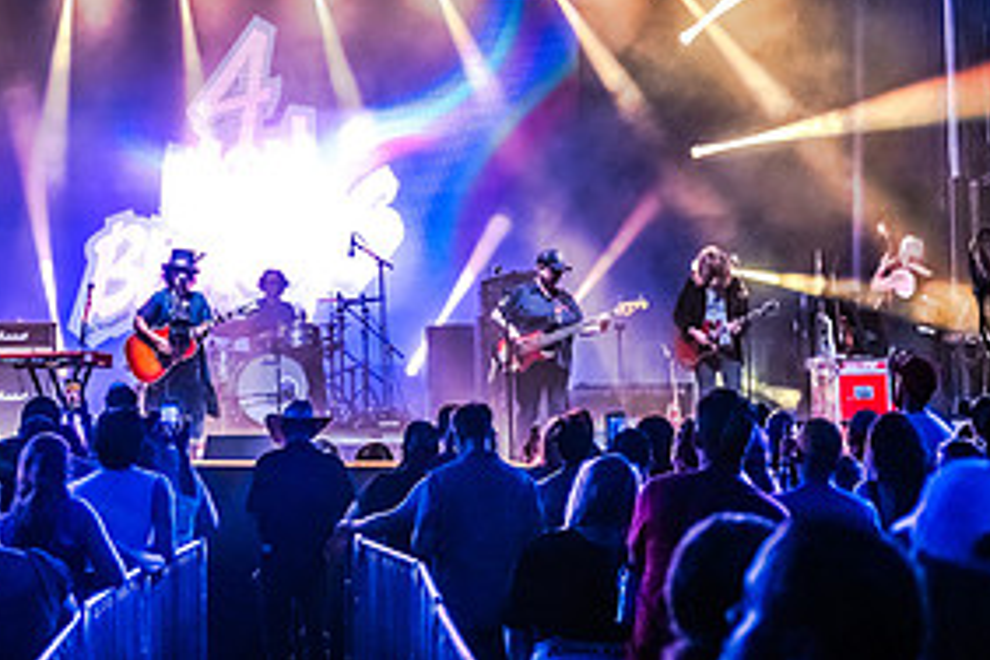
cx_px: 232
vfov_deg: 12.6
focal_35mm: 107
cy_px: -16
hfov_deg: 19.0
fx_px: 2942
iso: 2000
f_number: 2.8
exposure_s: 1/320
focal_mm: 52
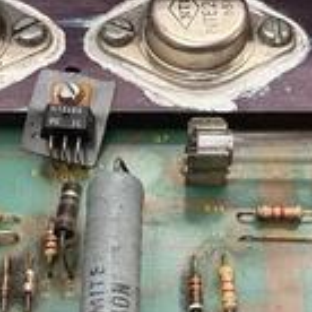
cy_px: 305
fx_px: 836
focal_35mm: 82
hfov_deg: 21.1
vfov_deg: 20.5
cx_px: 200
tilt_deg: -65.2
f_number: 2.2
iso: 200
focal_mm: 2.22
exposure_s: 1/60
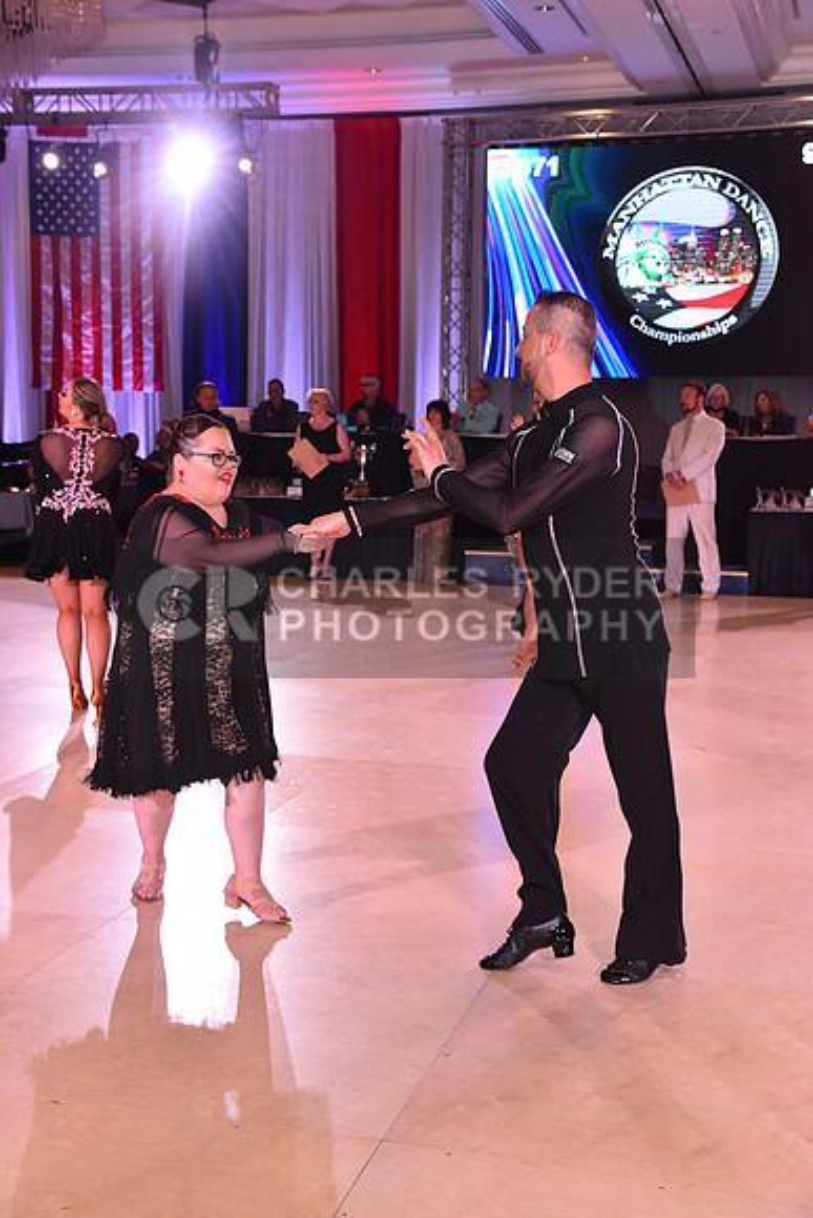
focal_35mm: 50
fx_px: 1693
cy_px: 609
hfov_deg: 27.0
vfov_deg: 39.6
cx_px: 406
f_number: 7.1
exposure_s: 1/250
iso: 2500
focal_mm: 50
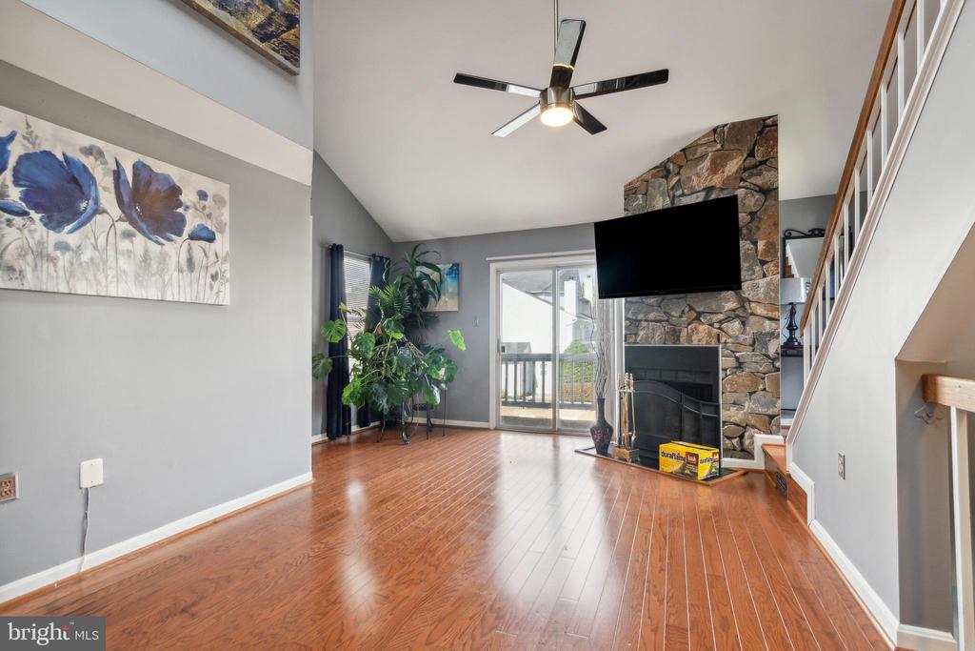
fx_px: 406
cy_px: 326
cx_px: 488
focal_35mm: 15
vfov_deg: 77.3
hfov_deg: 100.4
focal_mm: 10
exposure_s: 1/60
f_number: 8
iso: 200
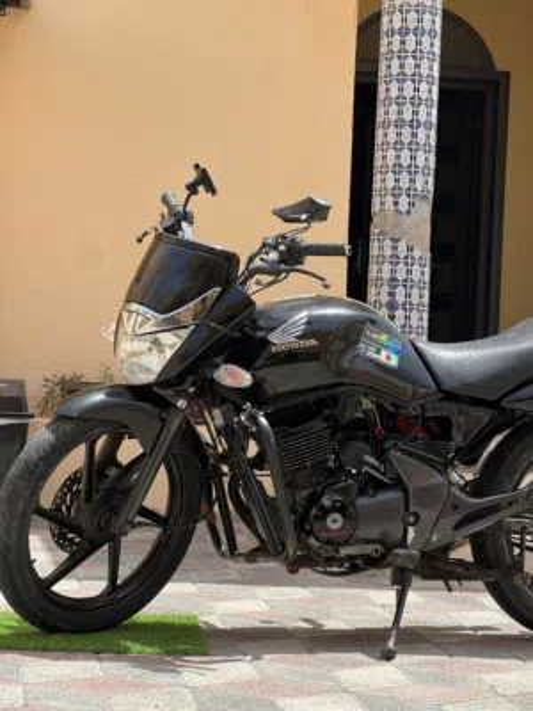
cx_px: 266
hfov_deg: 19.1
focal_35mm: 77
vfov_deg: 25.3
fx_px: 1581
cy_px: 356
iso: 25
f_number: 2.8
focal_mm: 9
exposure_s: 1/270
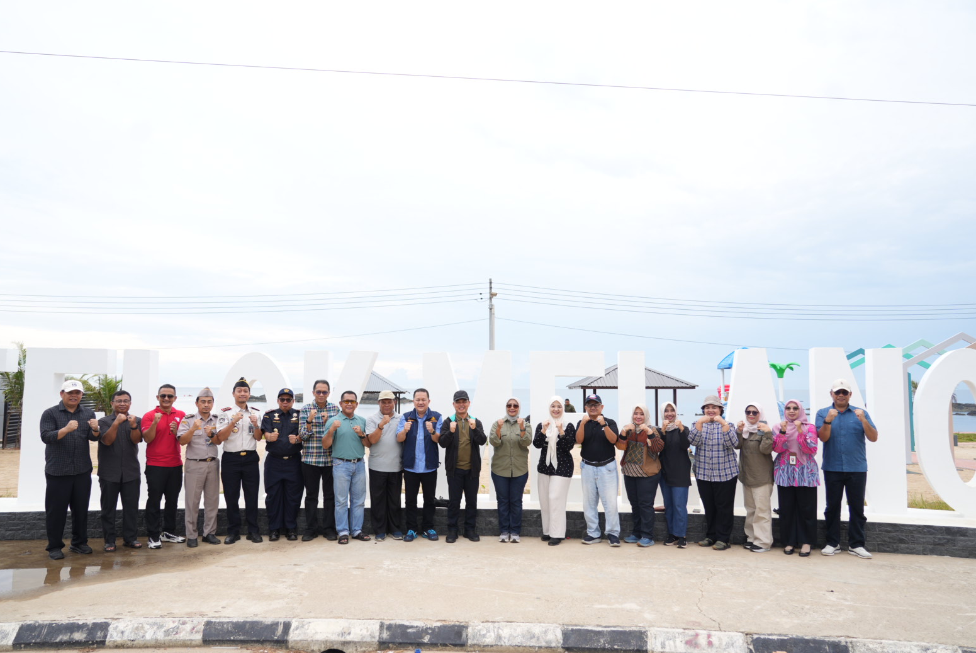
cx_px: 469
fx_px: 678
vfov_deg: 51.4
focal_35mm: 25
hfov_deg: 71.4
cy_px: 327
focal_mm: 24
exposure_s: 1/400
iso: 160
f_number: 4
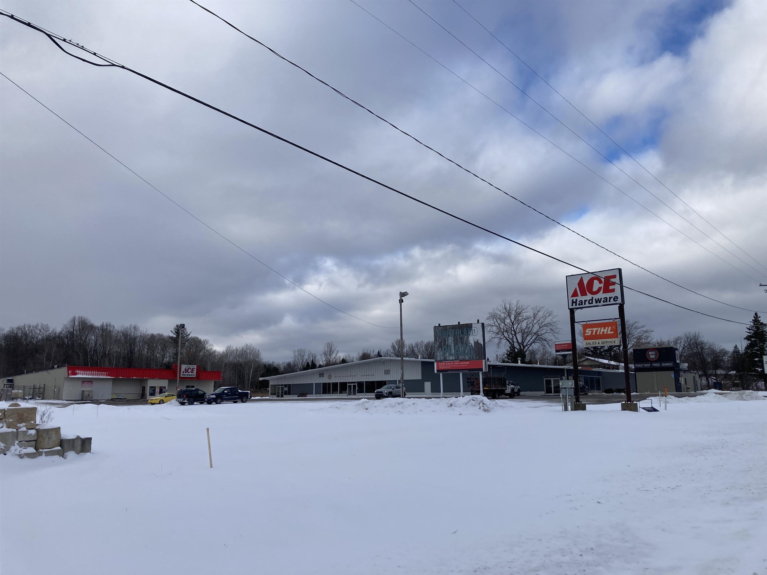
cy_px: 288
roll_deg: -0.1
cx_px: 384
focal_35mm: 28
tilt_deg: +10.1
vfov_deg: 49.7
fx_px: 620
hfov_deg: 63.4
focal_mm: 3.99
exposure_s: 1/2208
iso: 20
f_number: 1.8
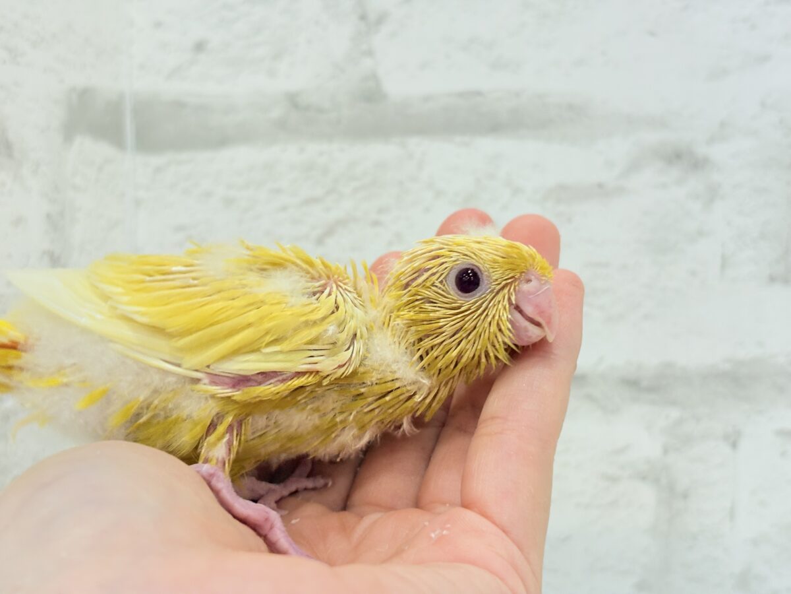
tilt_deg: -4.2
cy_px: 297
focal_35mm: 52
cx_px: 396
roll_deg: +1.7
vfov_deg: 28.0
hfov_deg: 36.8
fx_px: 1188
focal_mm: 5.96
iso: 80
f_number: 1.6
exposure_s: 1/100
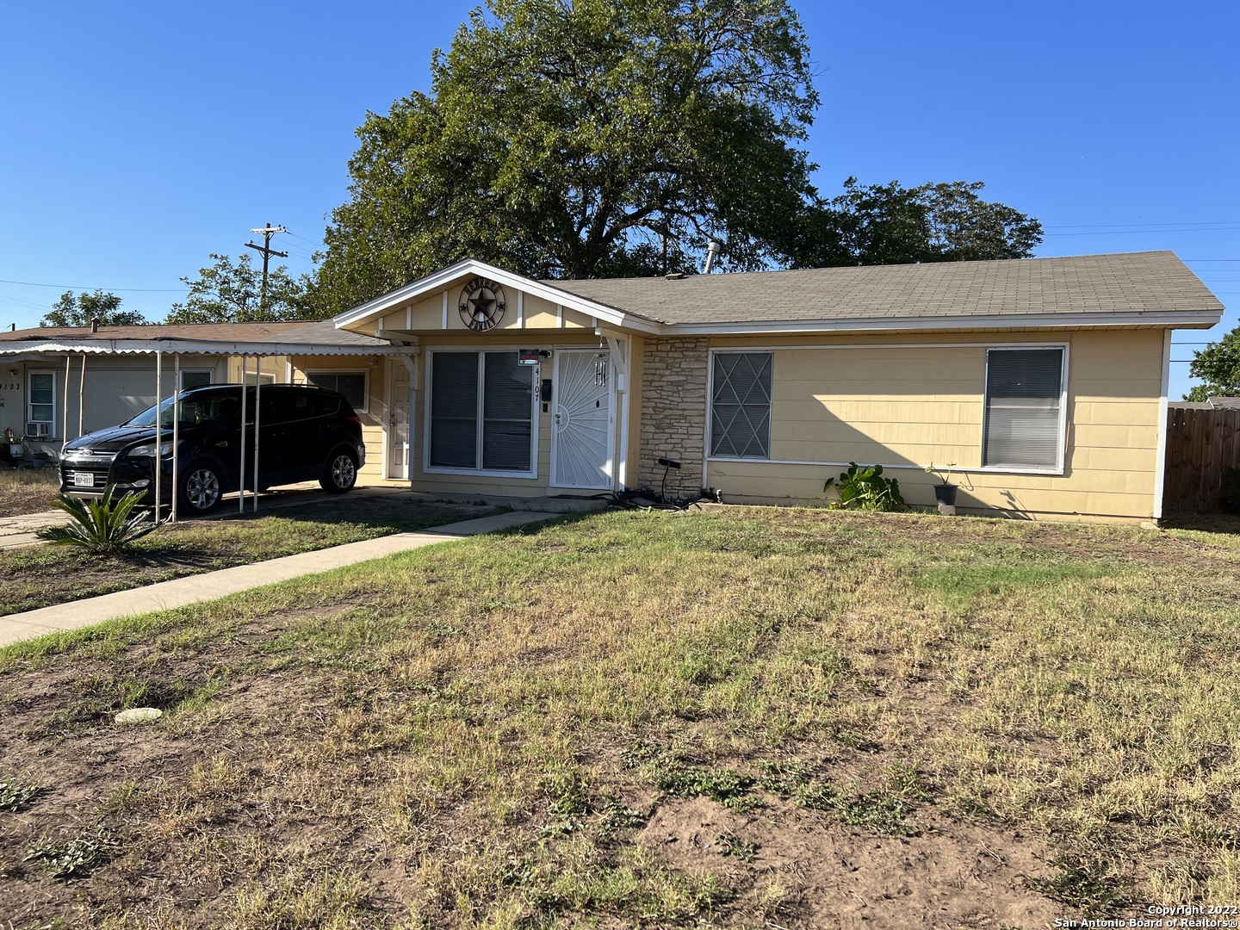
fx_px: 931
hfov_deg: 67.3
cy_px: 465
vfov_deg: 53.1
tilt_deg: -2.0
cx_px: 620
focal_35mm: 26
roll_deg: -1.7
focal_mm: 5.7
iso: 50
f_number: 1.5
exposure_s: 1/2457
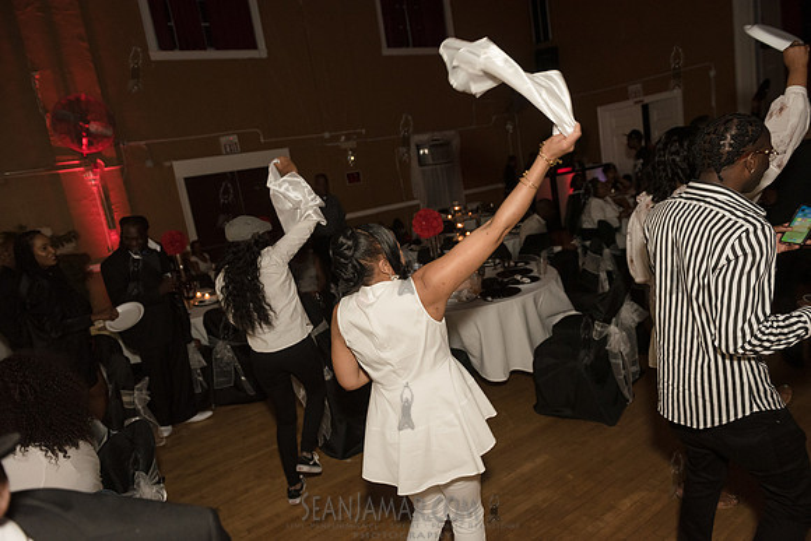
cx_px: 406
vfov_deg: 53.2
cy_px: 270
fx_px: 541
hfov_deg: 73.7
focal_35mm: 24
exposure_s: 1/320
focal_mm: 24
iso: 2000
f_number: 3.5
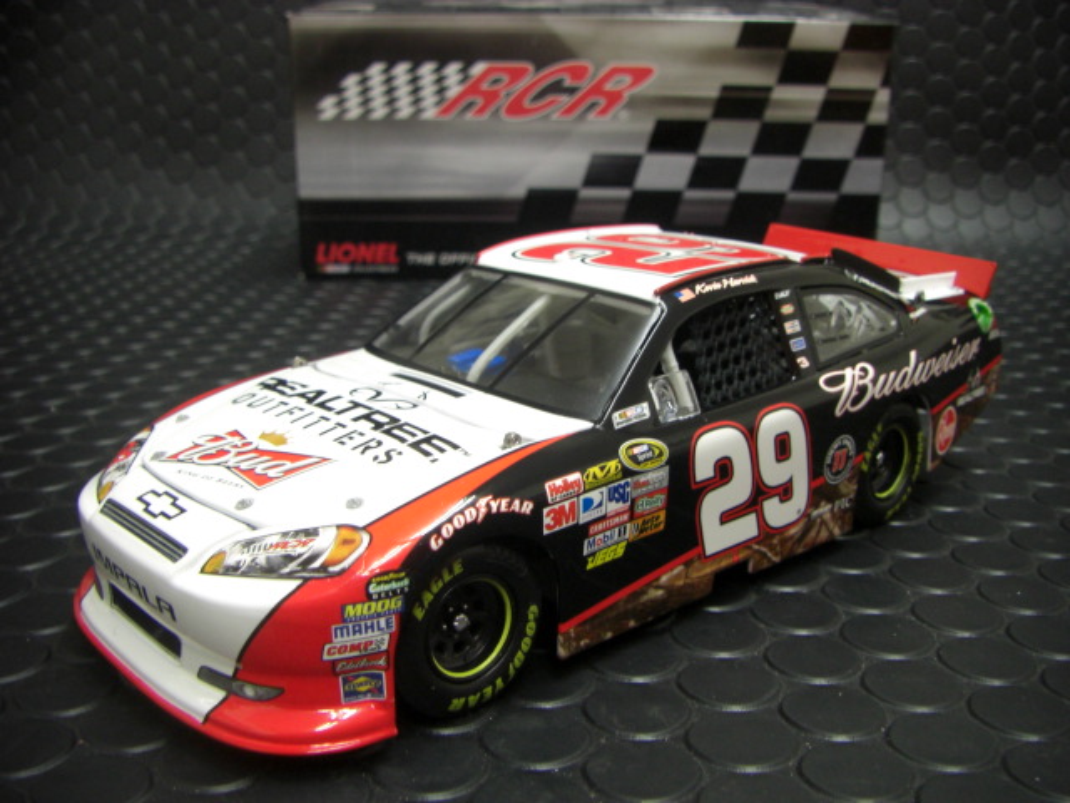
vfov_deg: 37.7
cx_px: 535
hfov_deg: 49.0
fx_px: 1175
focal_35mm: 38
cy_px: 402
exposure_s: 1/20
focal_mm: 6.3
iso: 200
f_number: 3.4
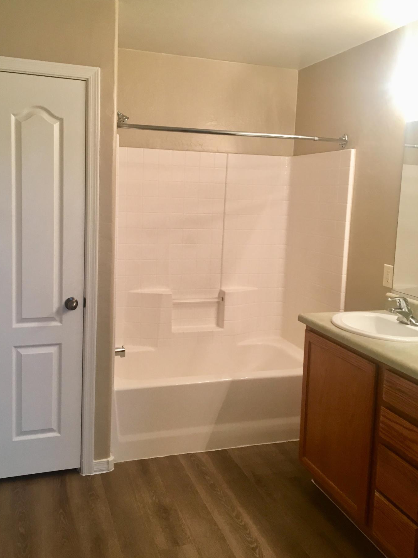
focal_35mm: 32
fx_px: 515
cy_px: 257
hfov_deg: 44.1
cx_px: 193
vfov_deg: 56.8
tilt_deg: -6.6
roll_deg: -1.2
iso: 80
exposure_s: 1/30
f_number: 2.2
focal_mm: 4.15
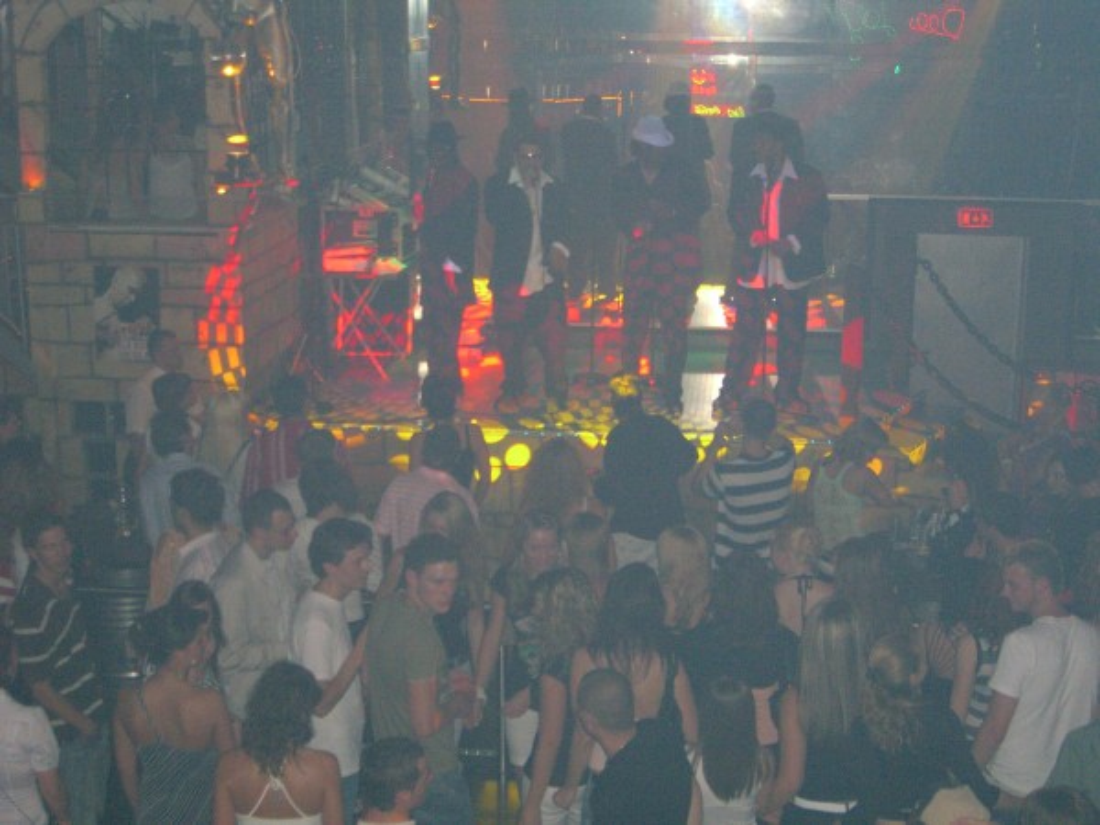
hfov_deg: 33.8
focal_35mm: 57
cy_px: 412
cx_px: 550
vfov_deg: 25.7
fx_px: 1811
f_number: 3.6
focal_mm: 11.8
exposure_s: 1/60
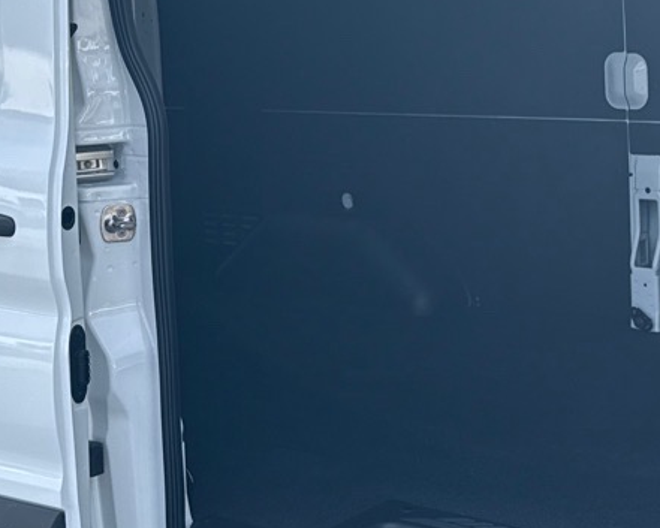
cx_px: 471
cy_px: 91
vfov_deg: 17.9
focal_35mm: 85
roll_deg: +2.4
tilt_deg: -2.9
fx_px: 1661
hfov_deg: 22.3
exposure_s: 1/1122
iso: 100
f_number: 1.78
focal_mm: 6.76
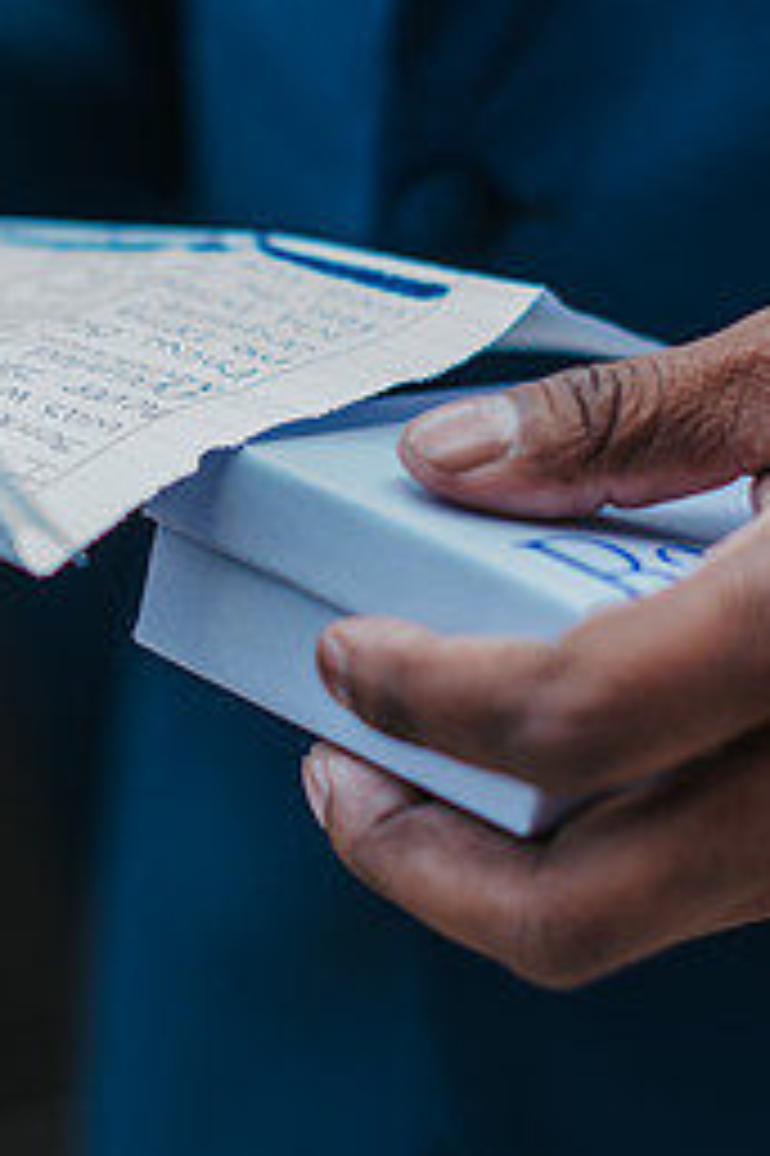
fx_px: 3630
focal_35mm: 113
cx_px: 149
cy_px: 434
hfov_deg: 12.1
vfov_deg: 18.1
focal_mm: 50
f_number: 2.2
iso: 320
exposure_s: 1/640
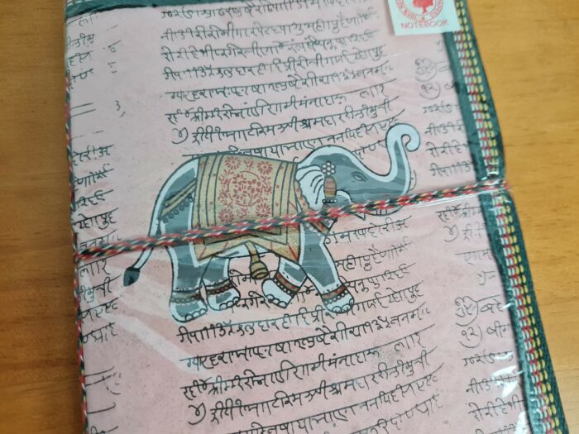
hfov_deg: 67.3
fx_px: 435
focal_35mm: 26
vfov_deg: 53.1
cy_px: 217
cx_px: 290
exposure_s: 1/120
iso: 250
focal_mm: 5.4
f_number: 1.8
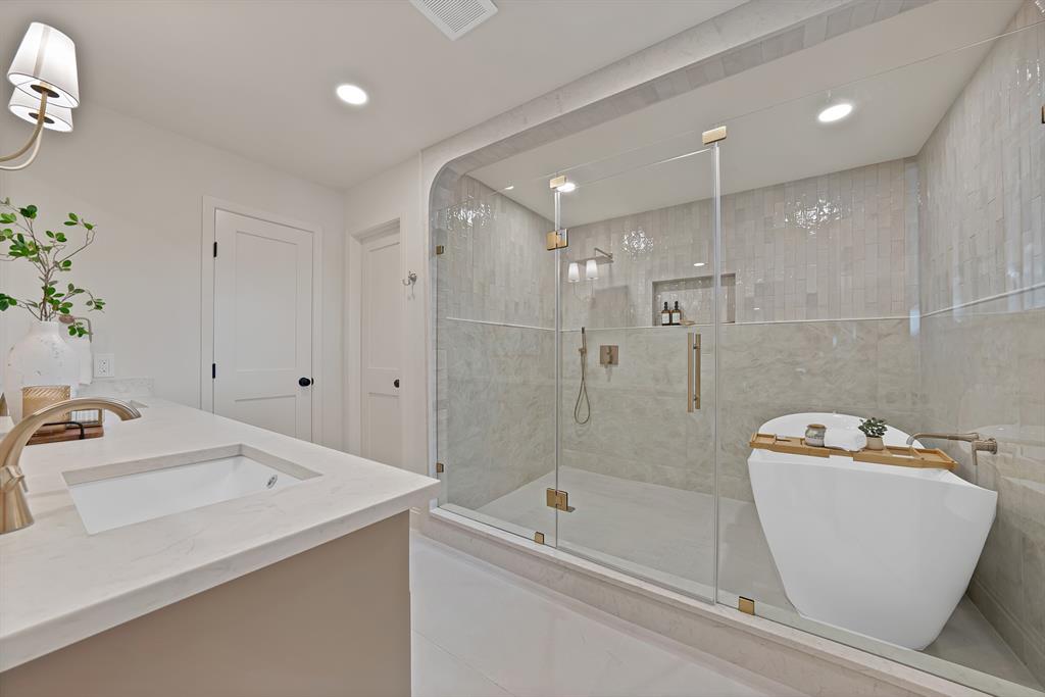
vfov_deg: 90.0
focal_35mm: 12
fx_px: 348
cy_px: 348
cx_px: 522
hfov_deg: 112.6
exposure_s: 1/5
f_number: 9
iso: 640
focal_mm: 12
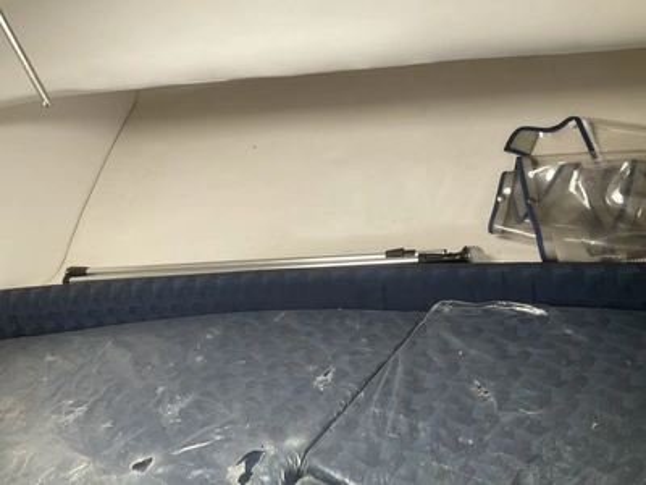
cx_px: 323
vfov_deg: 48.2
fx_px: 541
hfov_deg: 61.7
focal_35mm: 29
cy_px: 242
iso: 64
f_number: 1.8
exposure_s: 1/117
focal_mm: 3
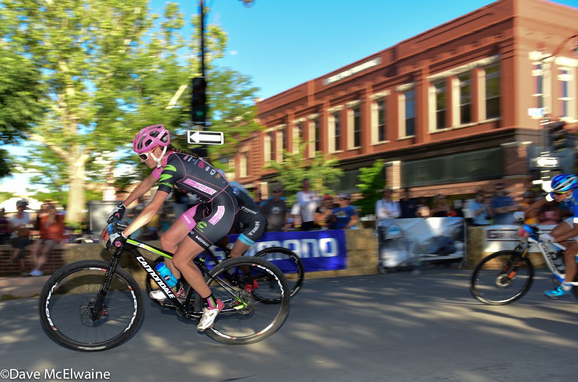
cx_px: 289
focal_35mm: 29
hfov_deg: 63.8
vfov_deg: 44.8
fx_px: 465
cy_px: 191
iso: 100
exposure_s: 1/250
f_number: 4
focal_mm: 29
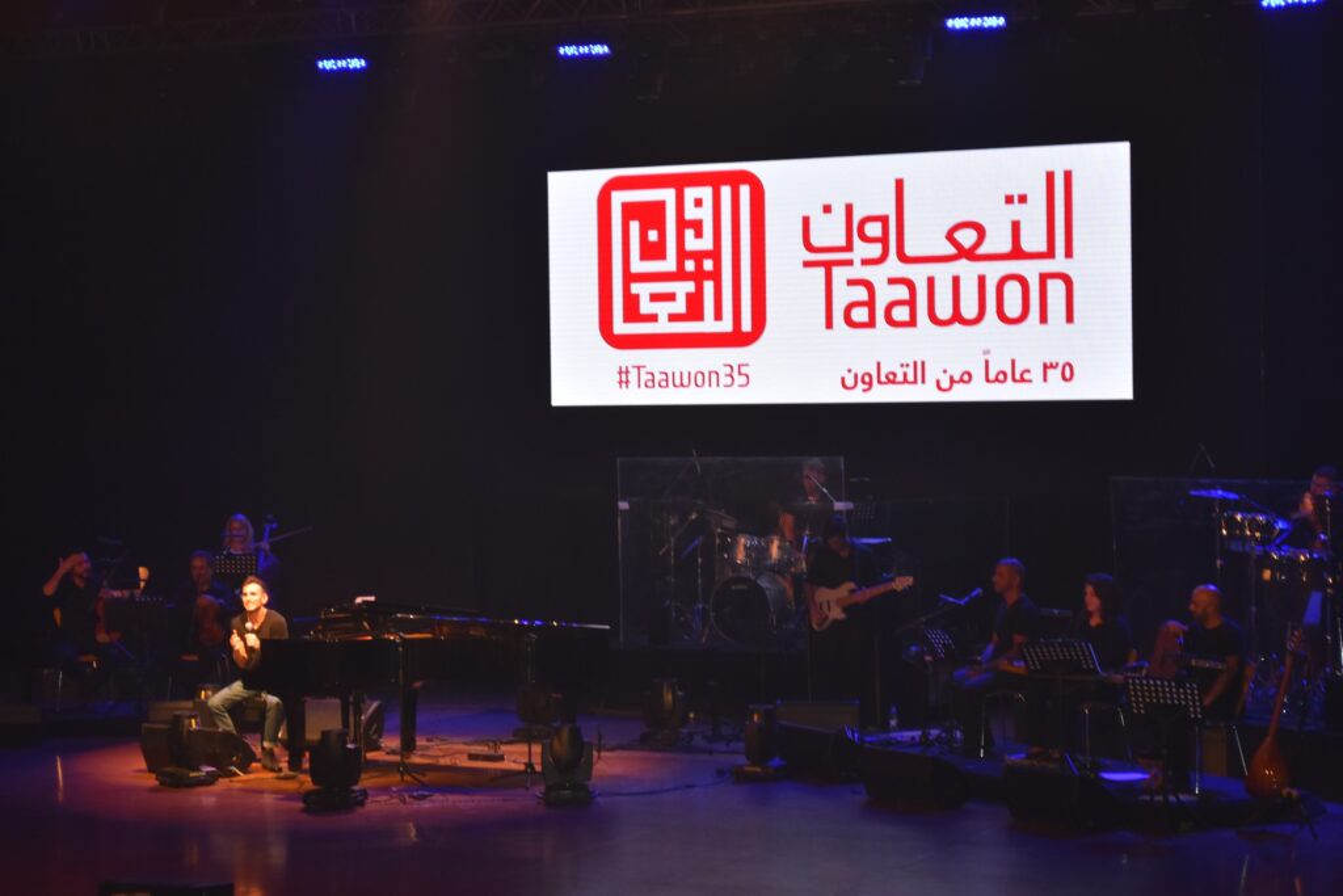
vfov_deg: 17.5
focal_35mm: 78
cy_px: 448
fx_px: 2910
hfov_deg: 26.0
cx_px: 672
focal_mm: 52
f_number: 5.6
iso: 720
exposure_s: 1/60
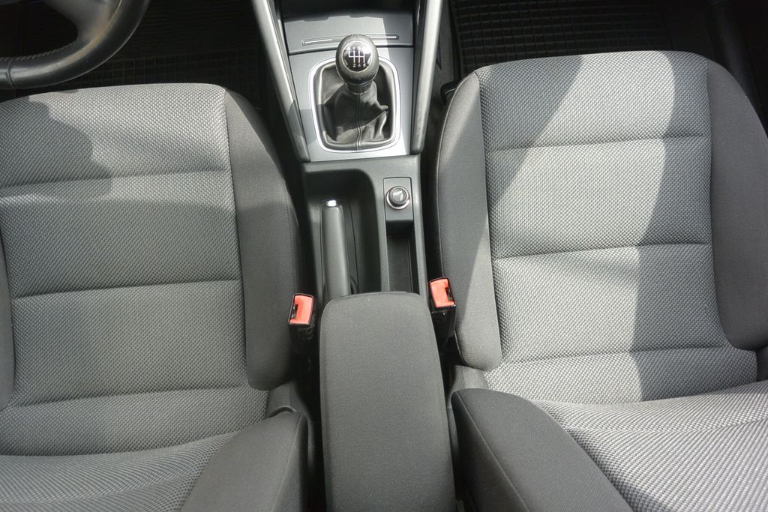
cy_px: 256
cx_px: 384
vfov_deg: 47.9
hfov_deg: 67.4
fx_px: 576
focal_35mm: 27
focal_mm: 10
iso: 200
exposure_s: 1/160
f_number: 3.5
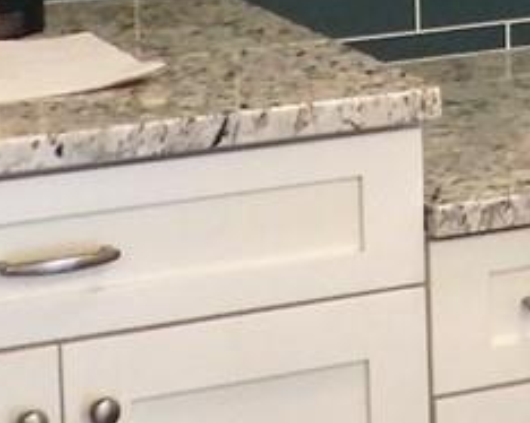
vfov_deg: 8.0
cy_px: -319
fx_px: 2932
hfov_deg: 10.2
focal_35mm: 187
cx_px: 605
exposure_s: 1/30
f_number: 3.5
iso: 180
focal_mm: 5
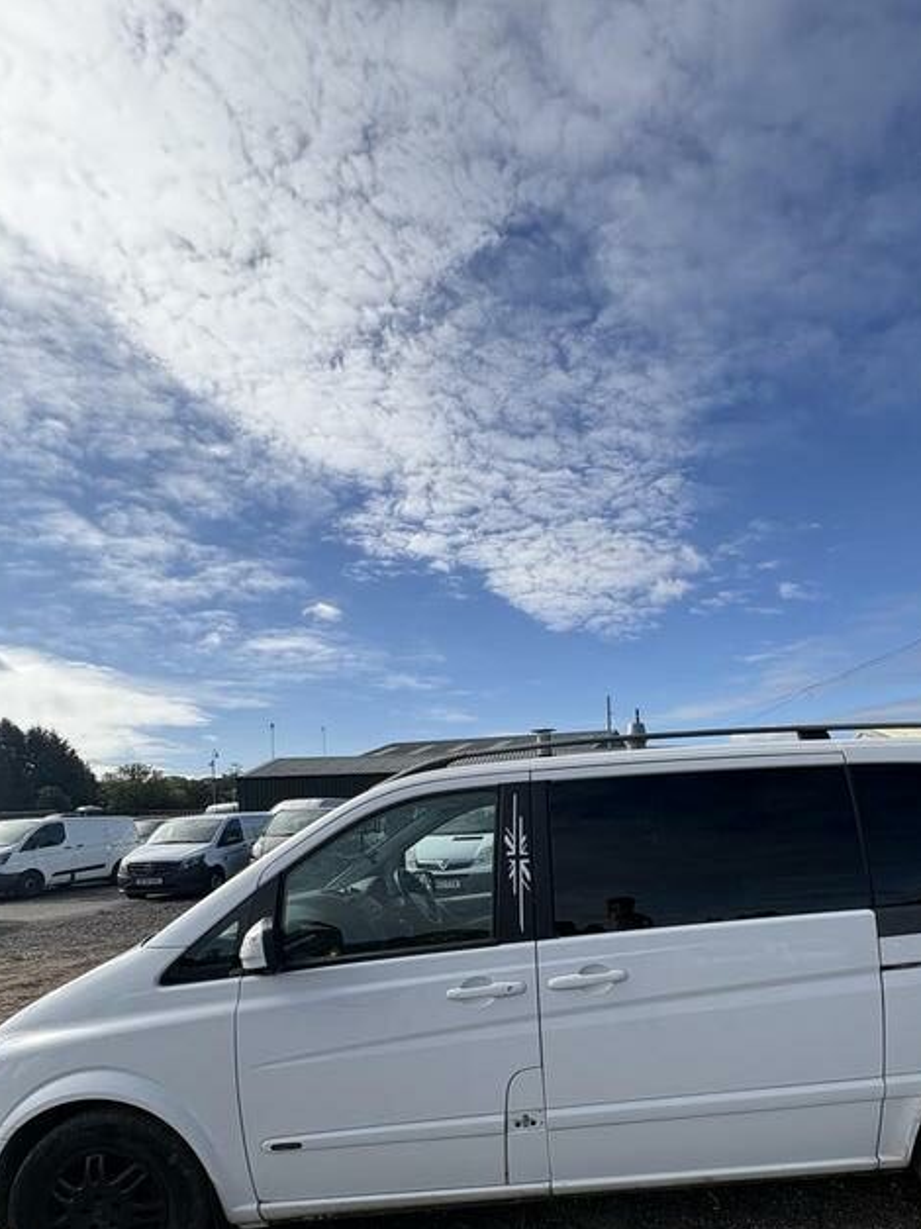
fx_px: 710
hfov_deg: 64.5
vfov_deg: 79.3
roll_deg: -2.6
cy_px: 811
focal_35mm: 20
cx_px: 604
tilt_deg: +9.3
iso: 50
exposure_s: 1/2494
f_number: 2.2
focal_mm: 2.22
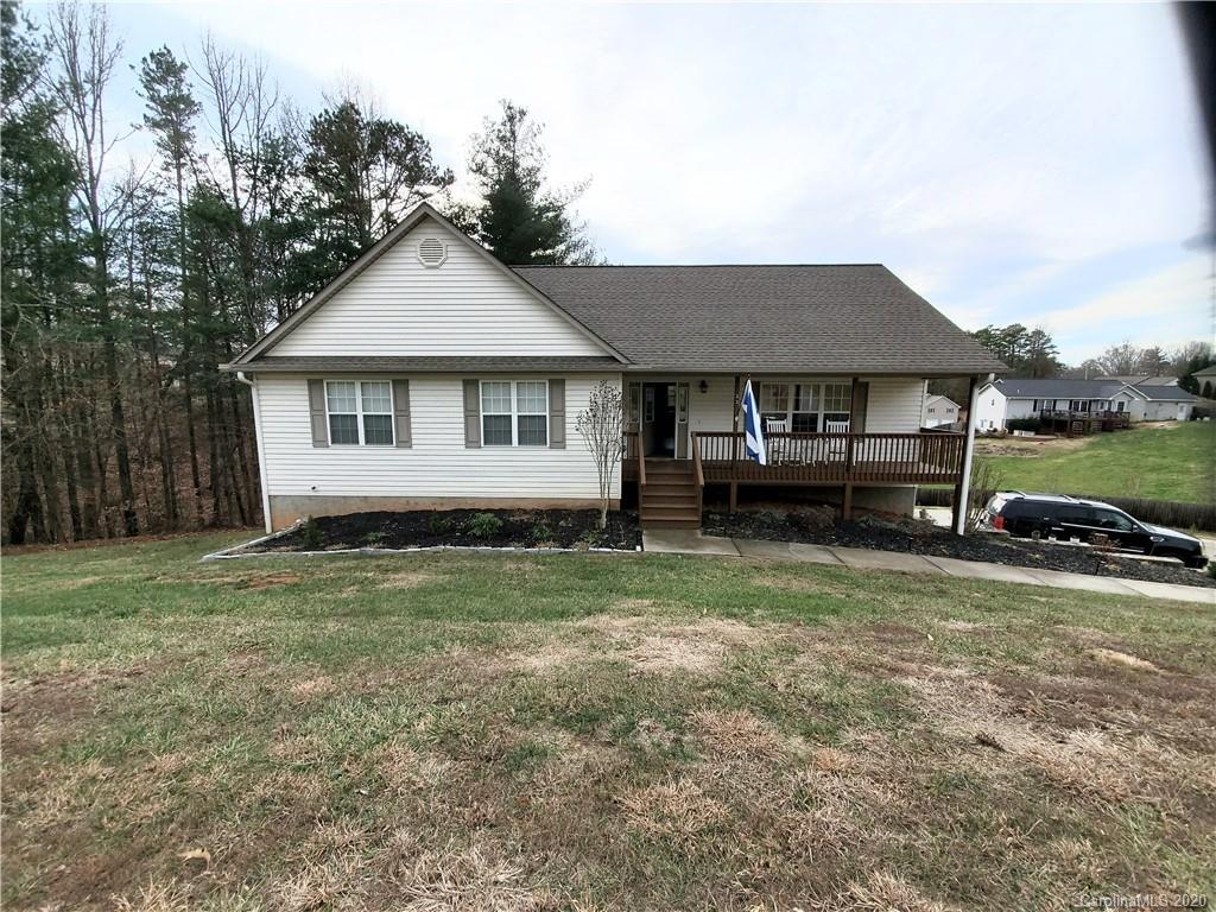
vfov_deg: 89.9
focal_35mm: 13
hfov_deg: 106.2
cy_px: 456
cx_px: 608
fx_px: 457
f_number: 2.2
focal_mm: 1.8
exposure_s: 1/897
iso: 50
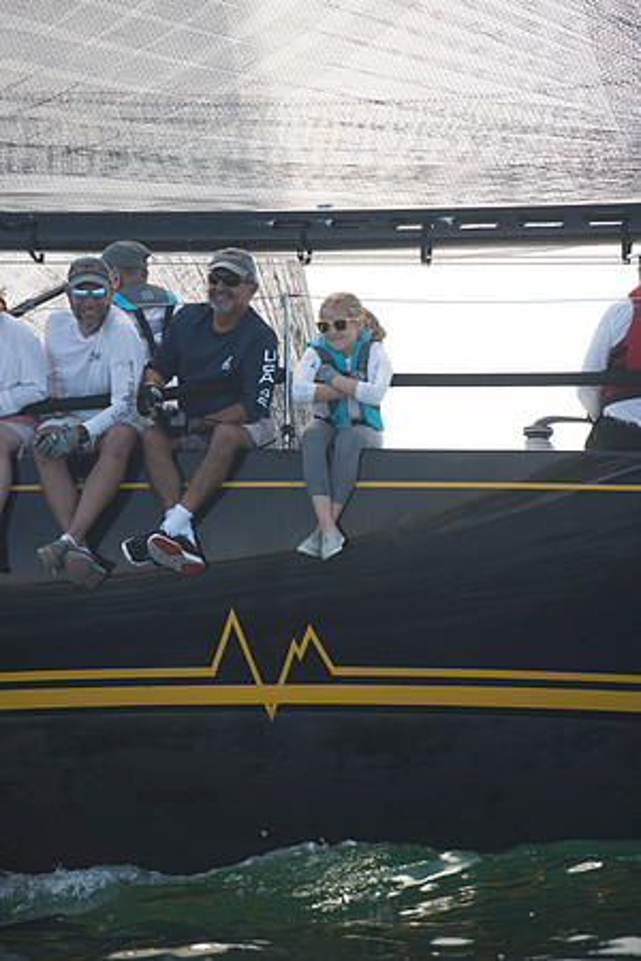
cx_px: 320
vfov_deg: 10.3
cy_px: 480
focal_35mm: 200
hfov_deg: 6.9
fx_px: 5341
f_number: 4
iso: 320
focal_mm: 200
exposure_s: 1/1600
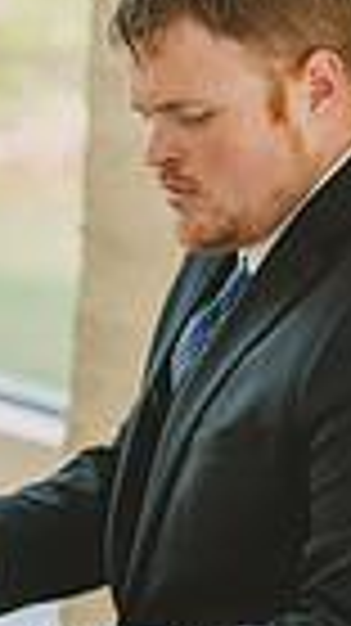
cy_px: 374
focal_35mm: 169
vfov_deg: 12.7
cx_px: 47
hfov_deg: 7.2
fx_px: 2801
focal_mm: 50
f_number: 2
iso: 320
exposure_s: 1/320
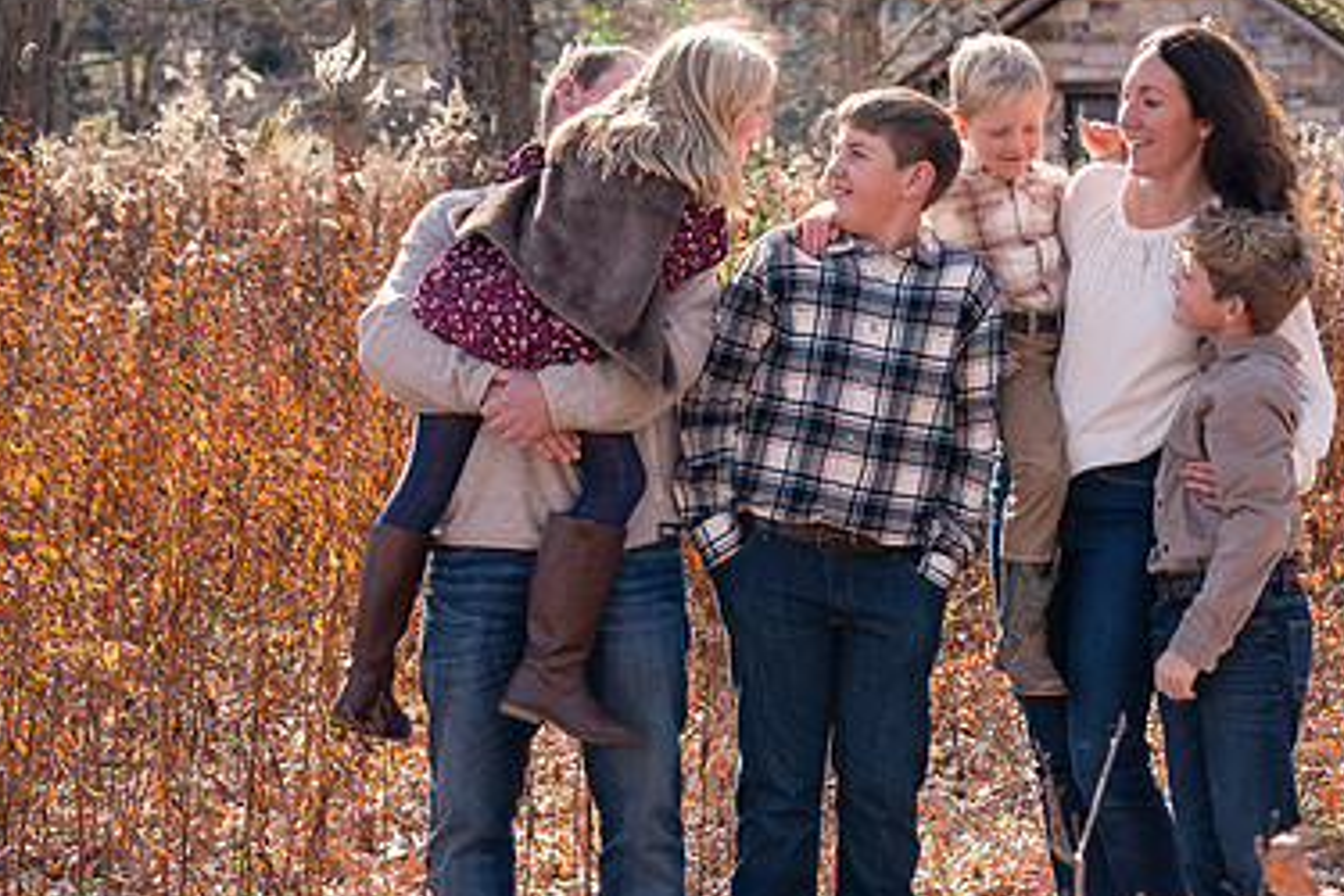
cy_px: 465
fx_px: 5301
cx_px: 892
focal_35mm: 142
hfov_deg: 14.4
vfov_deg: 9.7
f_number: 6.3
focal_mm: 85
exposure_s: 1/250
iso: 250
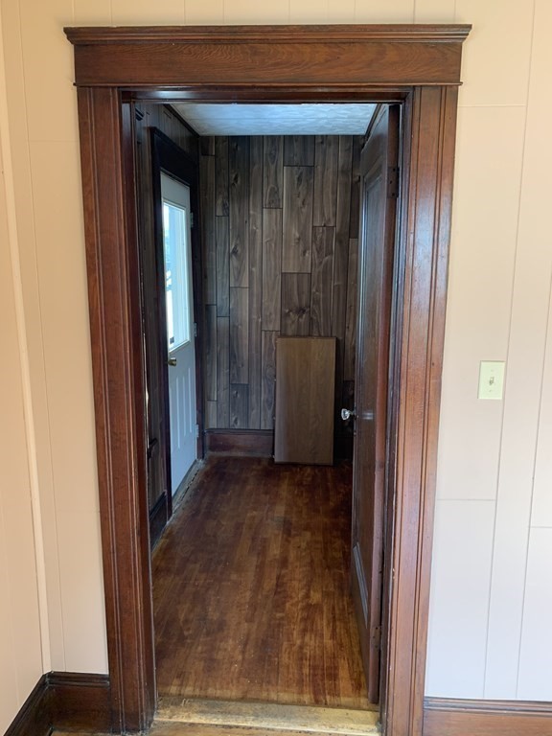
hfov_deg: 53.1
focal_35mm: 26
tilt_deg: -9.9
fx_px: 553
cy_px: 368
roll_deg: -0.2
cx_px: 276
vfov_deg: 67.3
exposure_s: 1/60
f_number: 1.8
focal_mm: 4.25
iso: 100
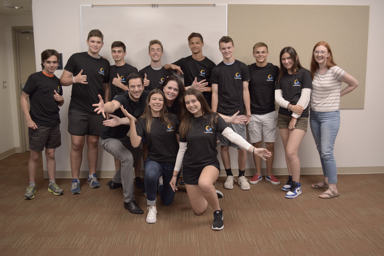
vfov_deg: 40.0
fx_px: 352
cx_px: 192
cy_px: 128
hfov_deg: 57.2
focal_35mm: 33
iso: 400
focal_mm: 22
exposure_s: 1/50
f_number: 4.5
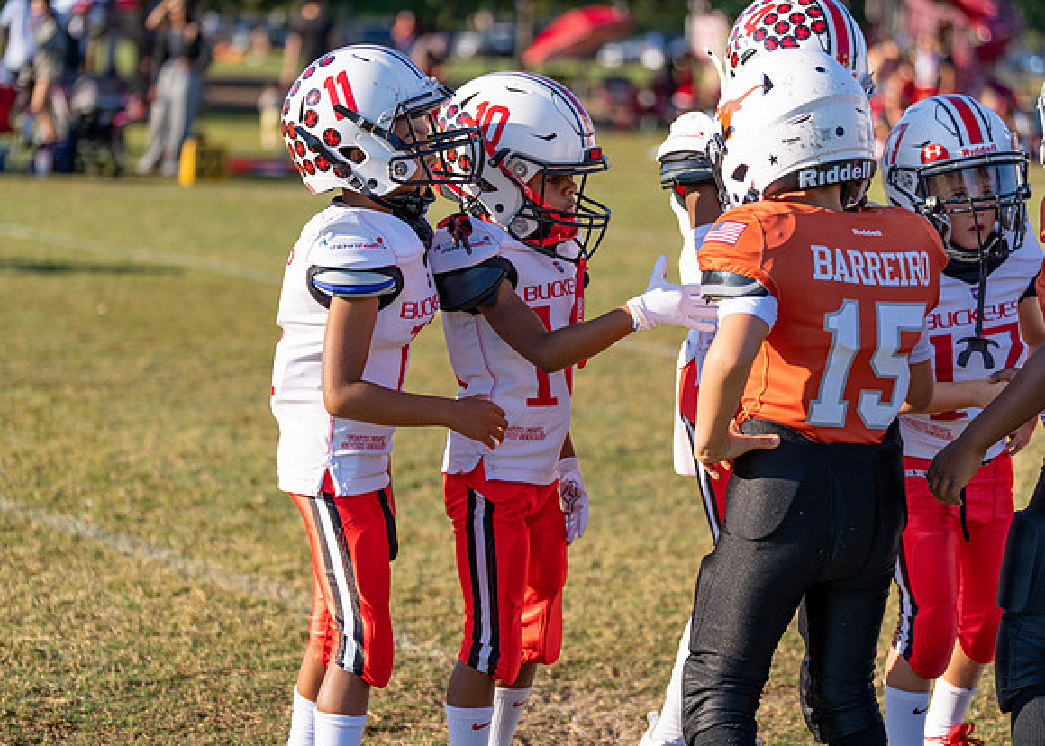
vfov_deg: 14.7
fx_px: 2892
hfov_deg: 20.5
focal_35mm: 97
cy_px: 373
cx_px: 522
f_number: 2.8
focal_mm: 93
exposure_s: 1/1000
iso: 100
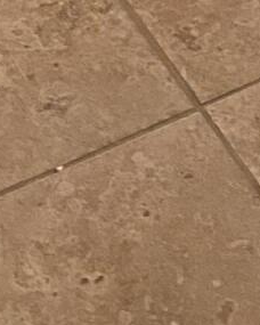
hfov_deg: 8.7
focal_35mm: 178
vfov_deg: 9.2
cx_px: 220
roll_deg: -1.8
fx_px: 1712
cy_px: -575
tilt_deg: -25.3
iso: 500
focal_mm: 4.25
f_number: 1.8
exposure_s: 1/60
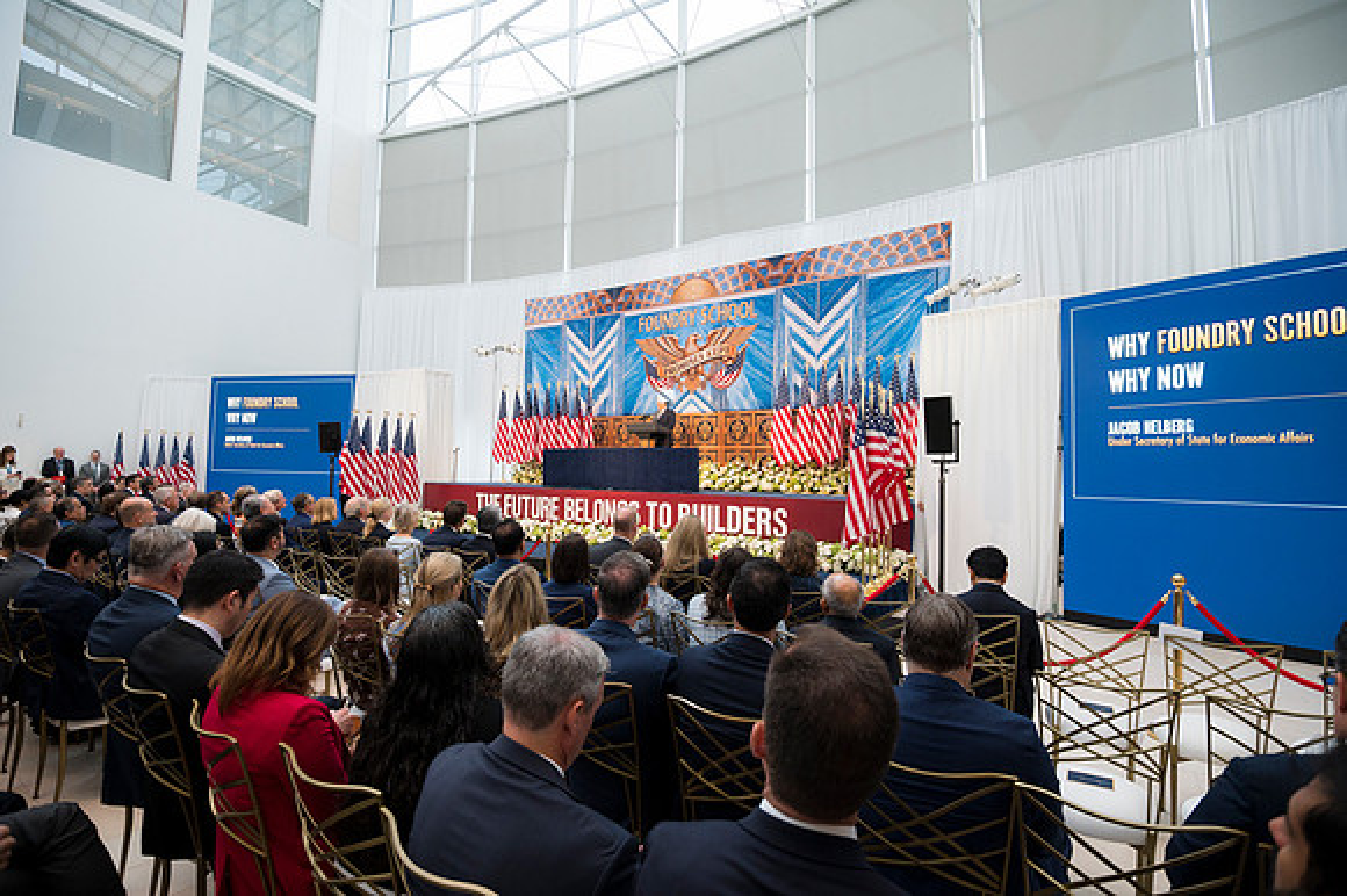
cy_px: 448
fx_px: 598
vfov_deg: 73.7
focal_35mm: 16
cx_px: 674
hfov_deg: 96.8
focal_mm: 16
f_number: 4
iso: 800
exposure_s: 1/160
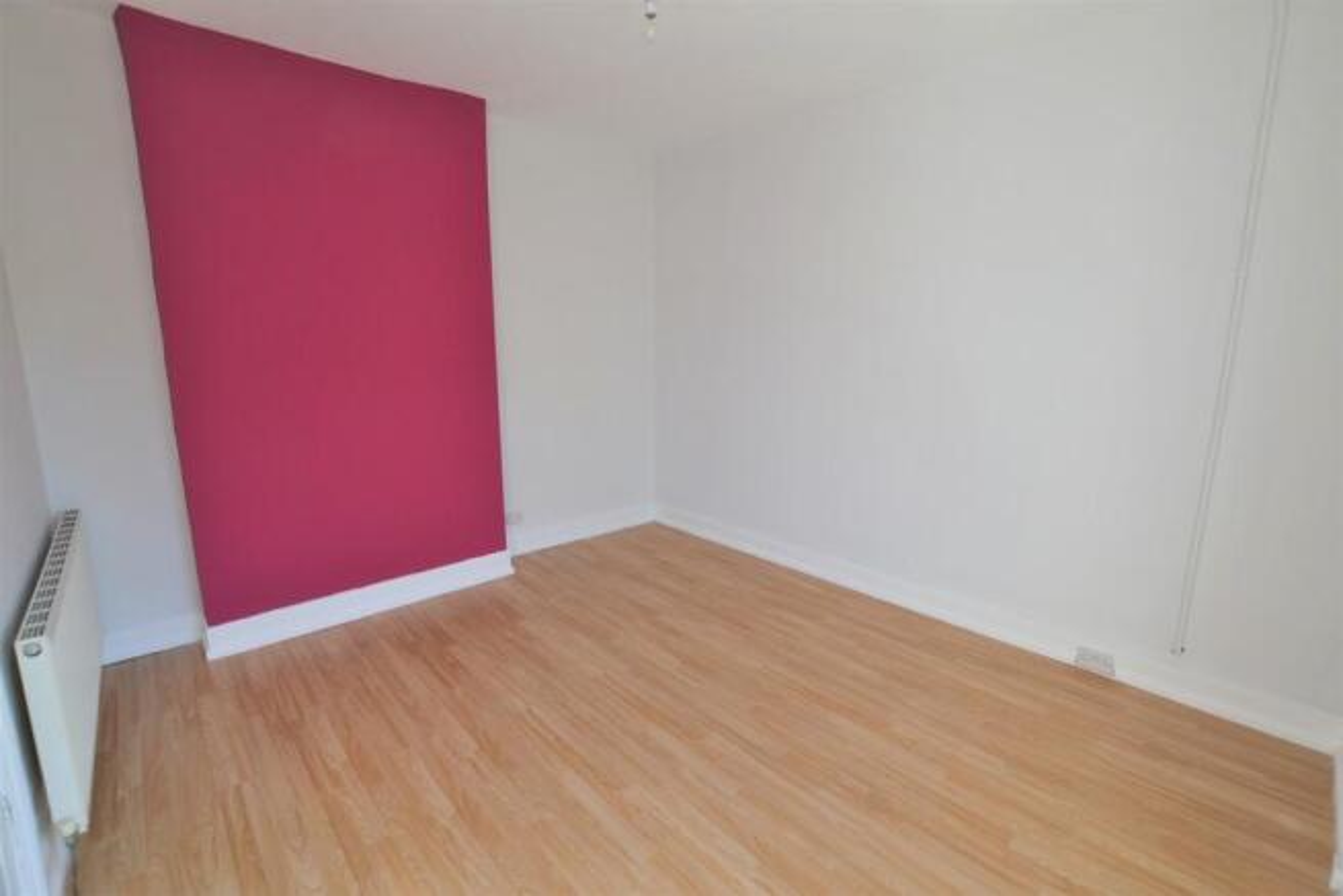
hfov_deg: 100.4
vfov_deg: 77.4
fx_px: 560
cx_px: 672
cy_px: 448
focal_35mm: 15
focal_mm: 10
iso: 400
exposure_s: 1/100
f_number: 5
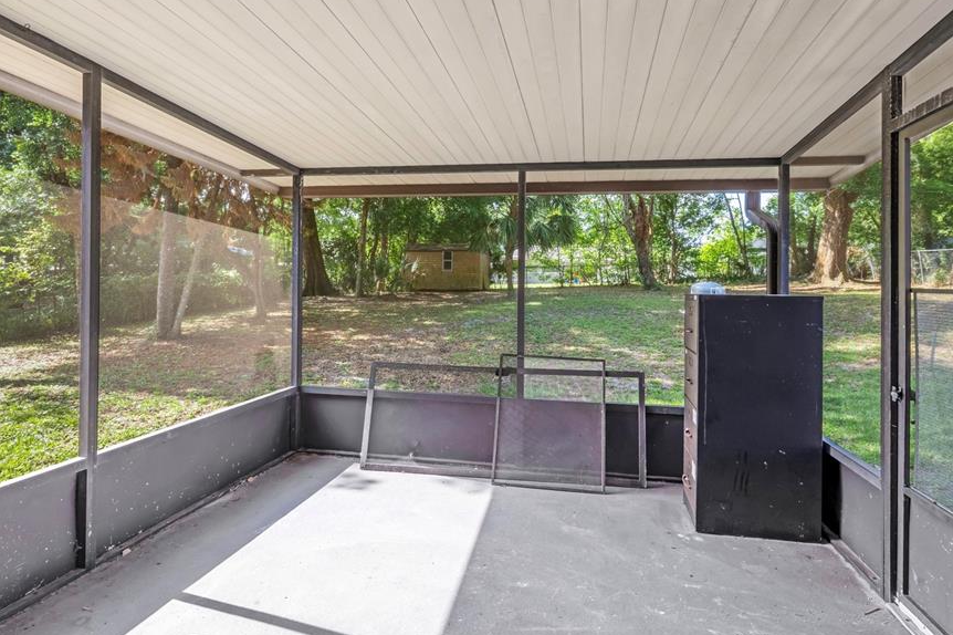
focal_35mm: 20
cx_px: 476
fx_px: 518
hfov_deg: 85.2
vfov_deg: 62.7
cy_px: 274
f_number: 9
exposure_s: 1/400
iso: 250
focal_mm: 11
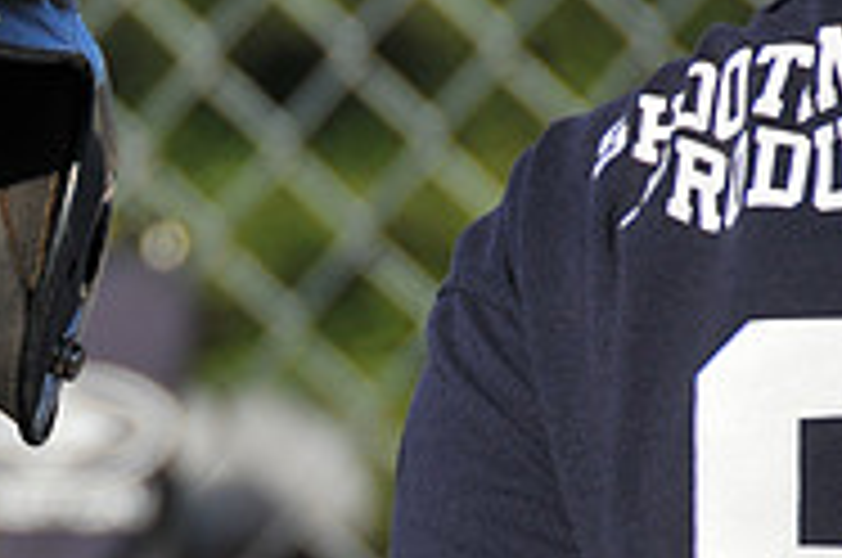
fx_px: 18515
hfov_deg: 2.6
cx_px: -234
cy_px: 421
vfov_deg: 1.7
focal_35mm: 793
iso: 200
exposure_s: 1/500
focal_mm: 170
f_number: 5.6
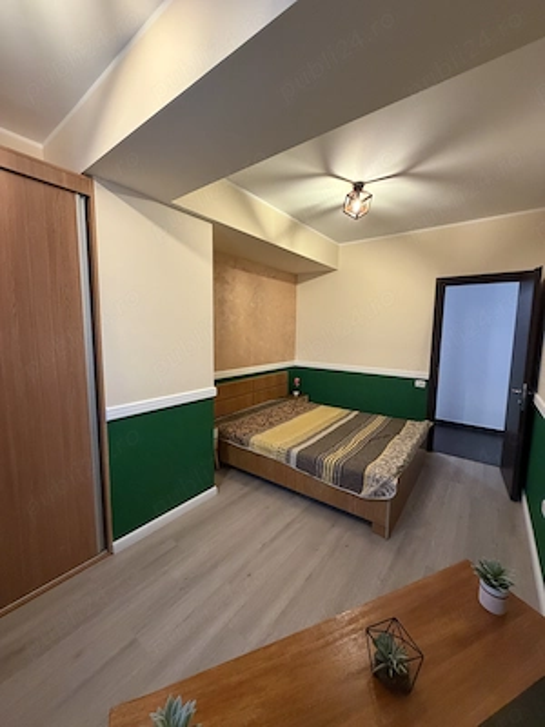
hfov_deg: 85.7
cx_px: 272
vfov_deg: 102.1
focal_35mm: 14
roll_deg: -0.9
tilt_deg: -6.2
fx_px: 294
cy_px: 364
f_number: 2.2
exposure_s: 1/50
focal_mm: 2.22
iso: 400
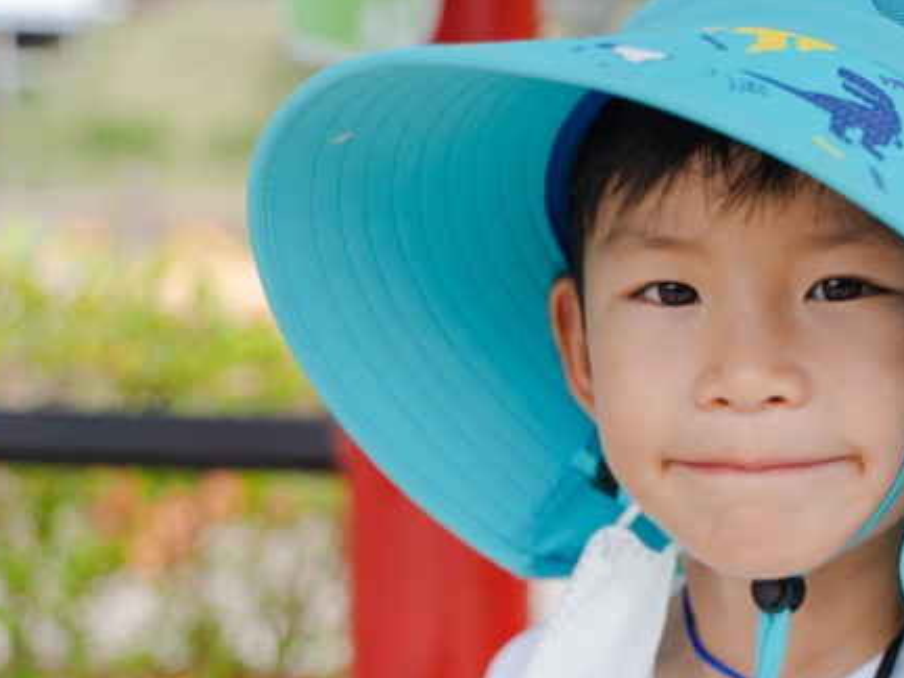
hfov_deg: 26.0
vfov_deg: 20.1
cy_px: 484
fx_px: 1906
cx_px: 778
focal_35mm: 73
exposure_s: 1/640
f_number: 2.8
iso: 100
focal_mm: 41
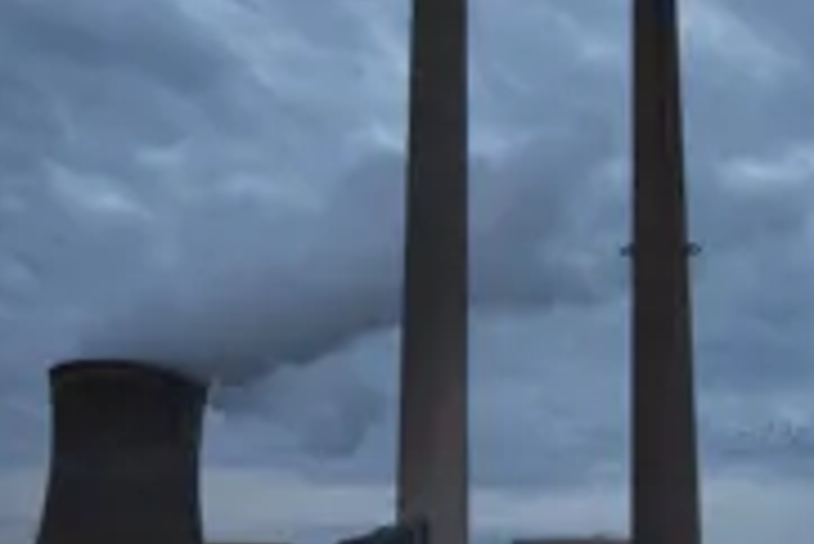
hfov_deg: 23.1
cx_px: 607
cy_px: 162
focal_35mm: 87
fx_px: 1969
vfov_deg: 15.7
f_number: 1.8
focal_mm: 35
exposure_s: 1/640
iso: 500
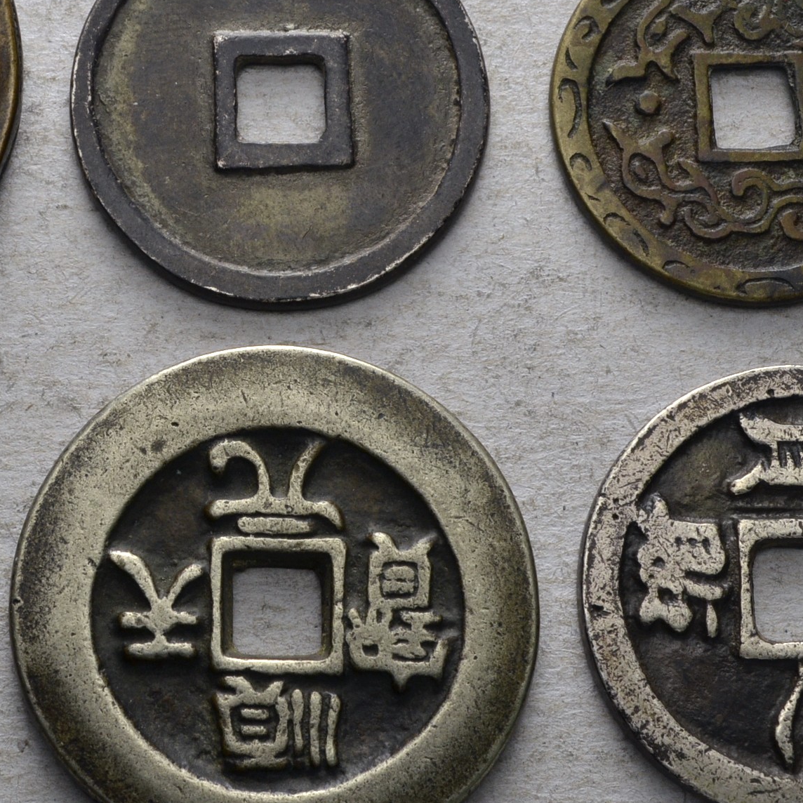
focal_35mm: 96
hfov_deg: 18.0
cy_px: 340
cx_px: 234
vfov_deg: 18.1
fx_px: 2517
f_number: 14
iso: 400
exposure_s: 1/200
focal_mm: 35
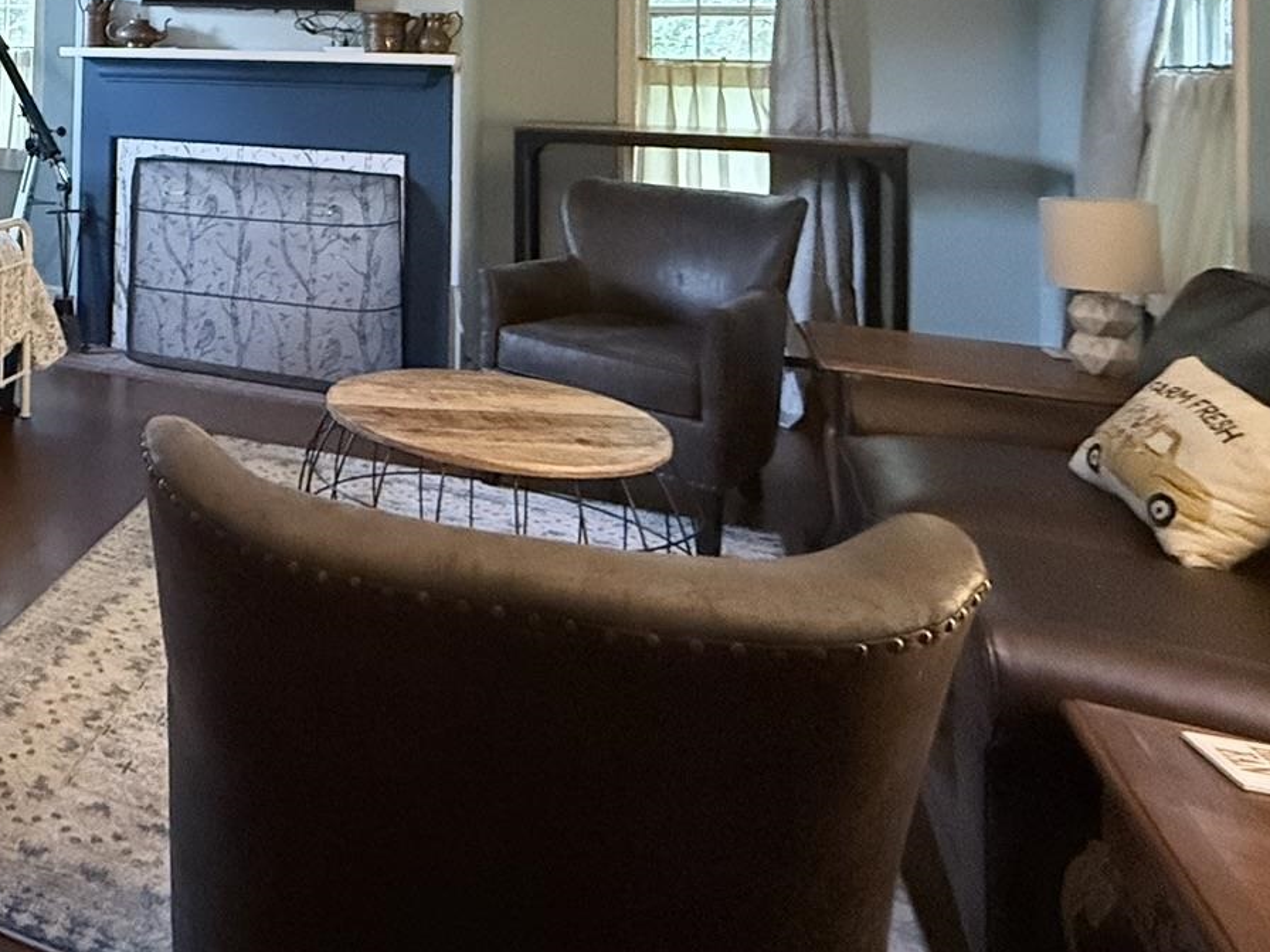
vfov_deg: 39.5
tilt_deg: +2.4
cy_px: 24
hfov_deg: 47.8
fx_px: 1174
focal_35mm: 32
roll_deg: -1.7
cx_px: 23
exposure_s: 1/60
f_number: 2.2
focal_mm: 2.22
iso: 1250
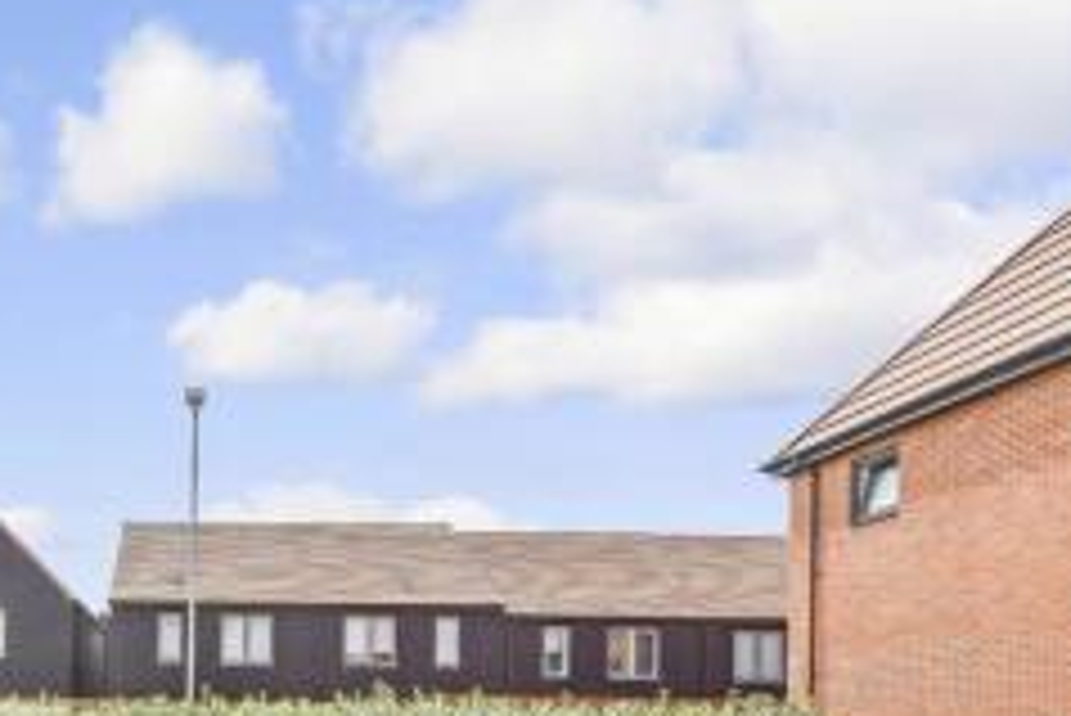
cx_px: 122
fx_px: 893
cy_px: 700
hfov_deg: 54.5
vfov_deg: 39.1
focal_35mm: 30
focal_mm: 10
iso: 320
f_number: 8
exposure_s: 1/500
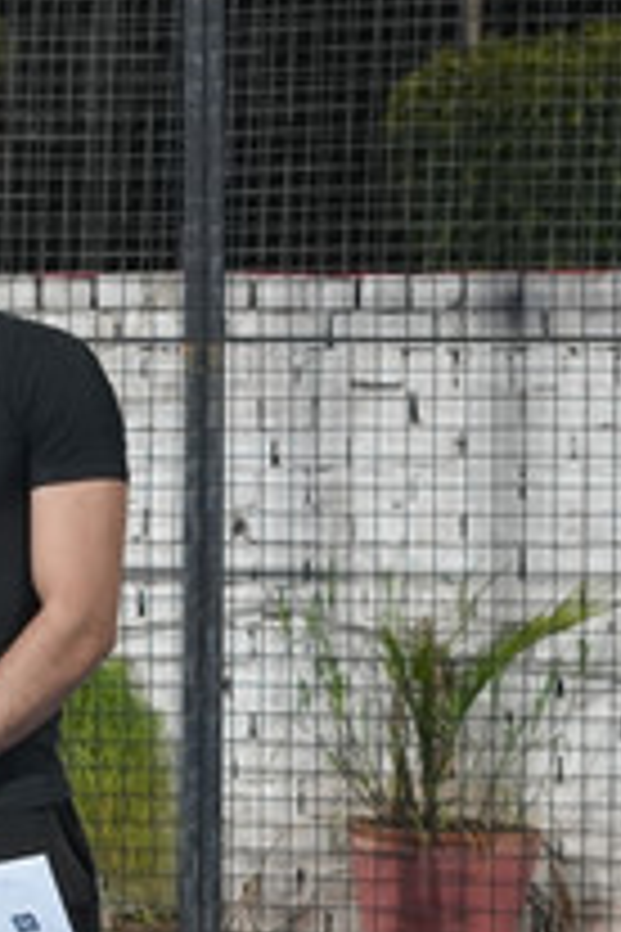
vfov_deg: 13.2
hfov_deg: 8.6
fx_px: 4010
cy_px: 570
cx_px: -423
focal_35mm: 155
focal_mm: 50
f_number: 4
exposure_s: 1/160
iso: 4000
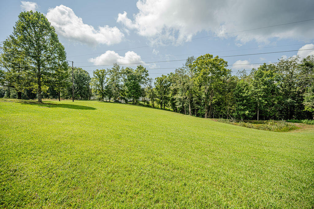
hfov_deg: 104.2
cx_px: 157
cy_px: 104
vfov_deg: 81.2
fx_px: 122
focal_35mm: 14
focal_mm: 14
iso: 500
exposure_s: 1/3200
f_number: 4
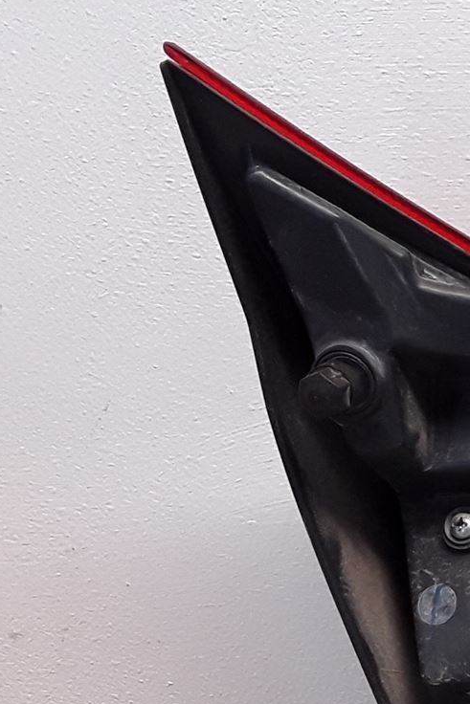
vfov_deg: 24.8
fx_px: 1585
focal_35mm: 81
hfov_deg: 14.7
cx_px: 853
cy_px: 532
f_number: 1.9
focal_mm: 2.91
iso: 100
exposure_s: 1/128
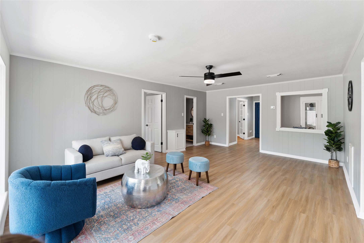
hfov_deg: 104.3
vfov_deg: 81.2
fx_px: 142
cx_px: 182
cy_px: 122
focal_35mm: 14
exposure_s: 1/20
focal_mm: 14
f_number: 2.8
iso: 100
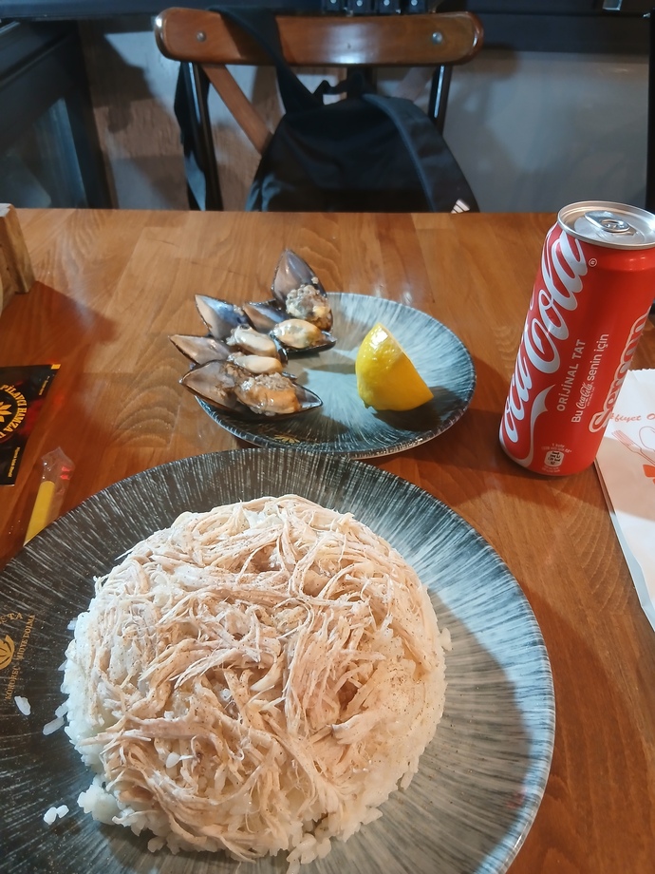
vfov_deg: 67.3
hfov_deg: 53.1
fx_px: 656
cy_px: 437
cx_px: 328
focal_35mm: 26
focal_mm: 3.98
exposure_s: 1/33.3
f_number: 1.8
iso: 250
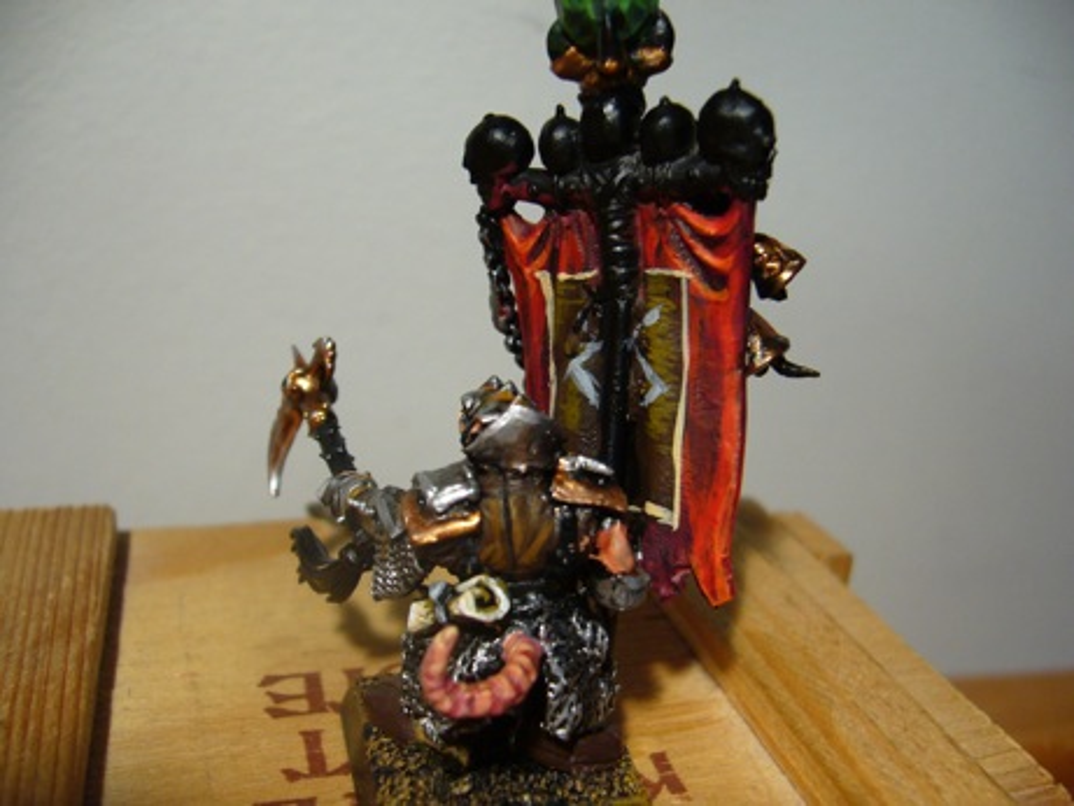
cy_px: 403
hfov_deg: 52.6
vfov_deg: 40.7
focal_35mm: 35
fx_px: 1086
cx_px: 537
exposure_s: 1/15
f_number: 2.8
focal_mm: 5.8
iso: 100
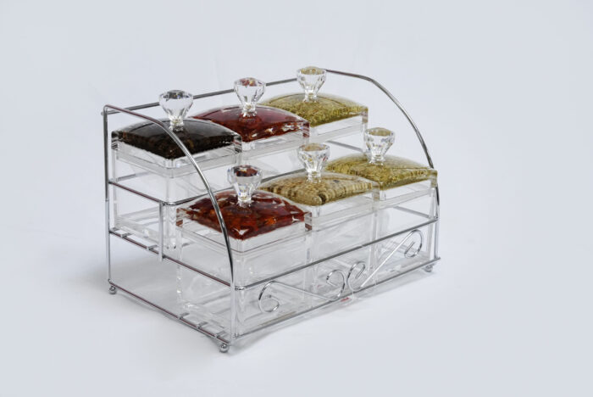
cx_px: 296
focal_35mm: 70
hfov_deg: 28.8
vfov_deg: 19.5
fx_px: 1154
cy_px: 198
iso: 6400
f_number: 16
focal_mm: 70
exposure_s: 1/160
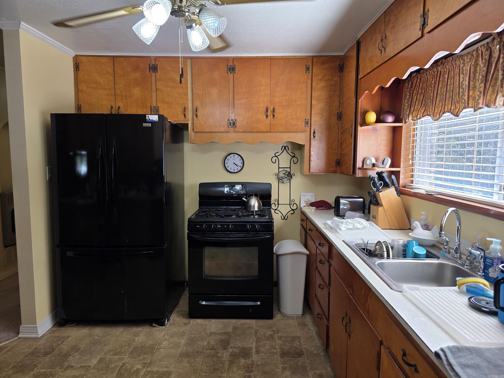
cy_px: 189
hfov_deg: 73.9
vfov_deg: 58.9
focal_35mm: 23
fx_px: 335
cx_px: 252
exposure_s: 1/120
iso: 50
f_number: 1.7
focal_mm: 6.3
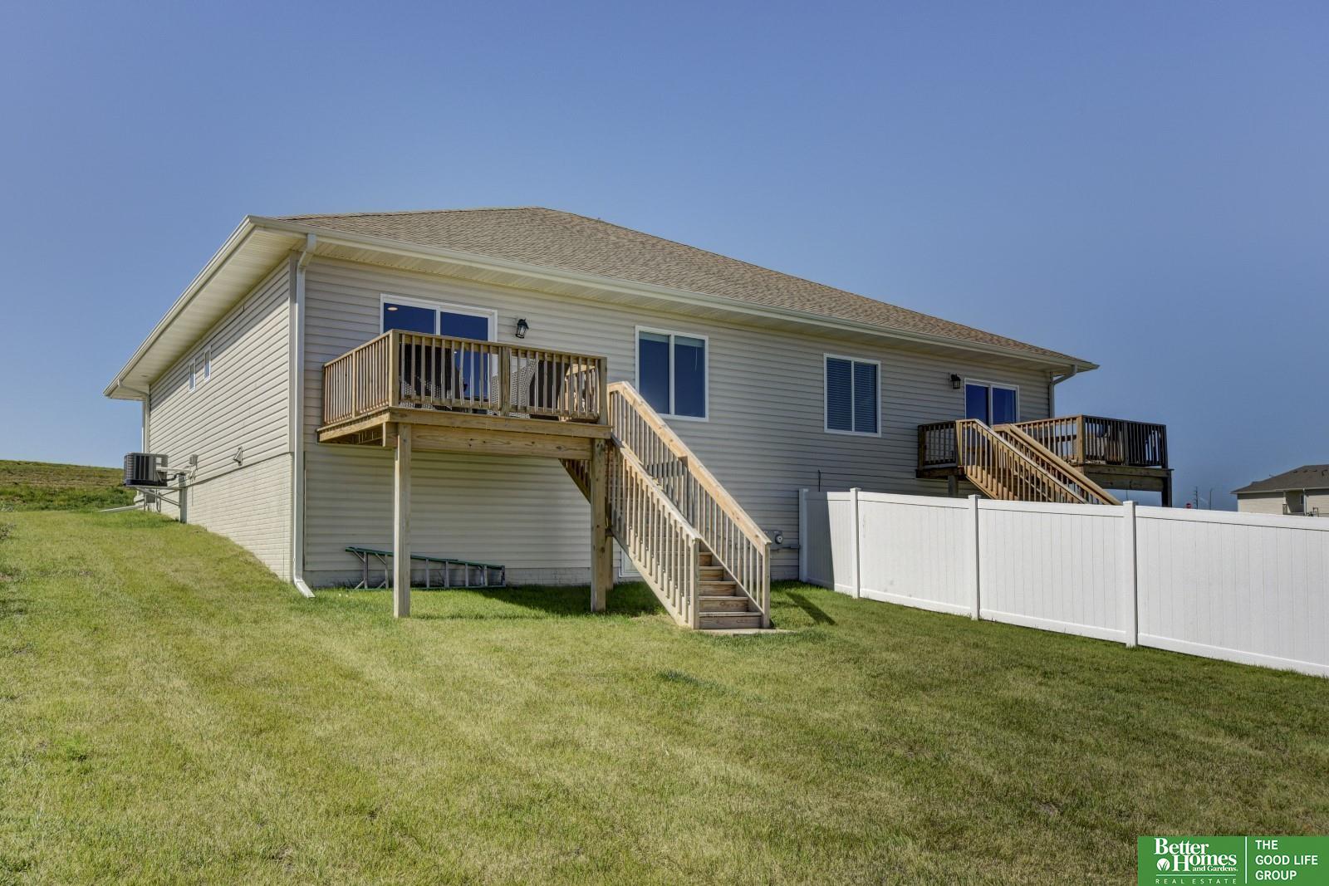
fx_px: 997
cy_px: 443
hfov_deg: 67.4
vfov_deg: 47.9
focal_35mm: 27
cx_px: 664
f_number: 8
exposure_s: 1/640
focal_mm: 18
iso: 400
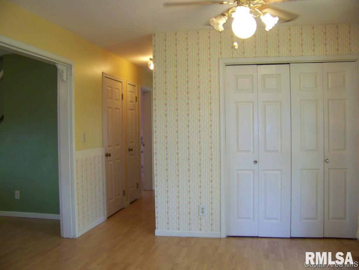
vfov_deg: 39.7
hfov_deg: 51.3
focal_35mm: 36
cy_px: 135
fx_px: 374
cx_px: 180
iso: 200
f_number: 2.8
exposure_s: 1/30
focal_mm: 5.85
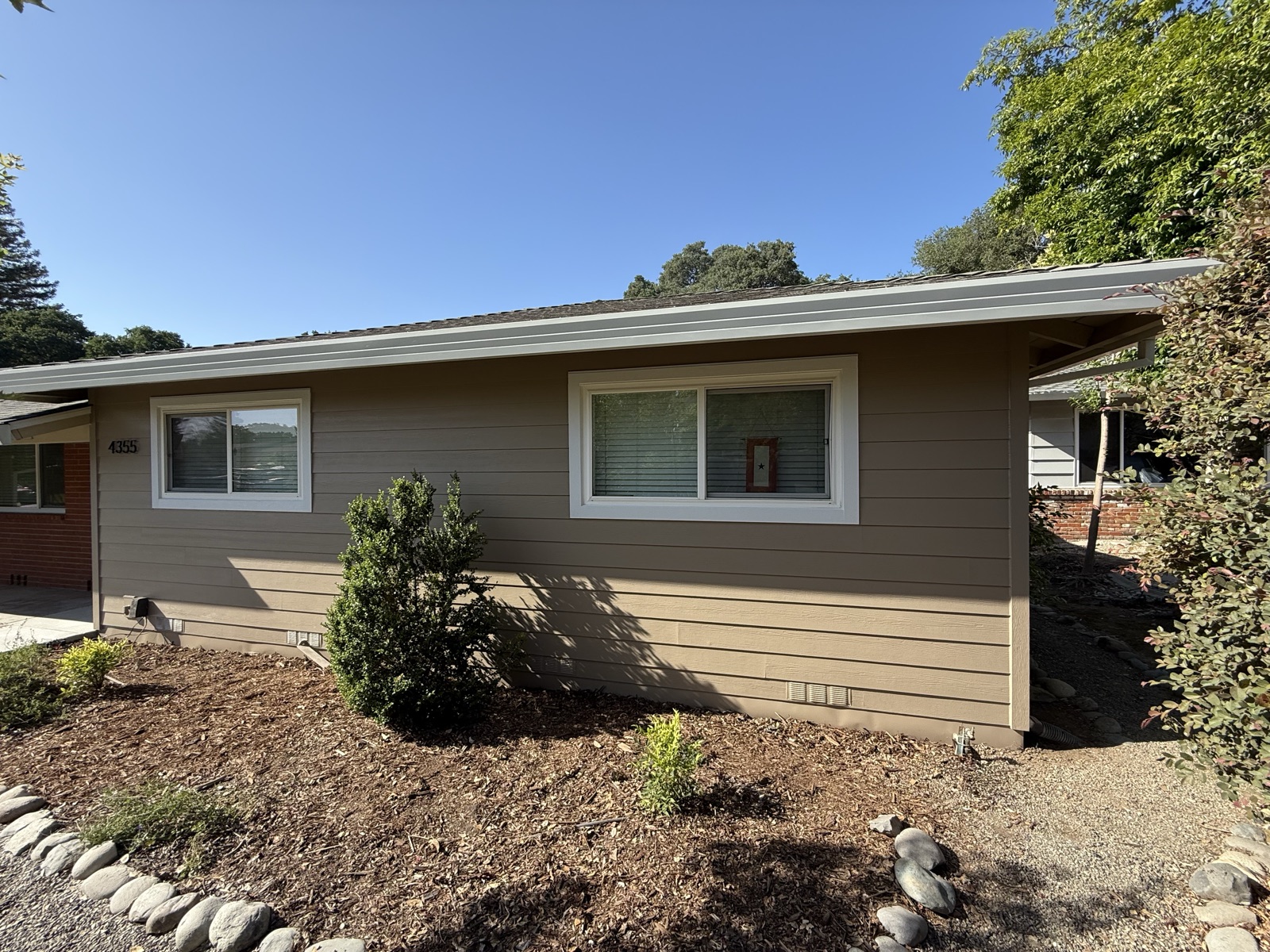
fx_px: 514
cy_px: 476
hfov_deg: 102.1
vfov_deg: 85.7
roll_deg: -0.2
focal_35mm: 14
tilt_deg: +1.4
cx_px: 635
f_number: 2.2
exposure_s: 1/694
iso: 64
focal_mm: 2.22
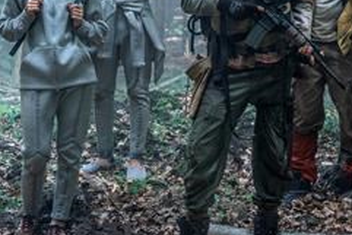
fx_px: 1135
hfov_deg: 17.5
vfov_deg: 11.8
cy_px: 67
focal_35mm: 116
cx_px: 261
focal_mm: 43
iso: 500
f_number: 5.6
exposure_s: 1/125
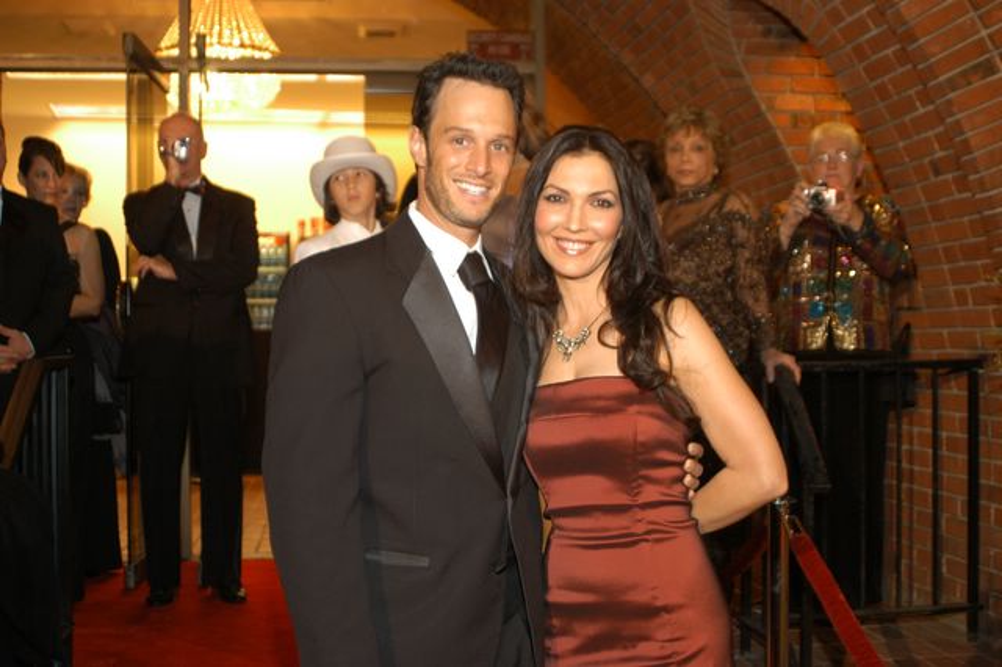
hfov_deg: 46.4
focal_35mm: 42
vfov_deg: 31.9
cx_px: 501
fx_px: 1168
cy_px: 334
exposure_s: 1/60
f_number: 2.8
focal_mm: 28
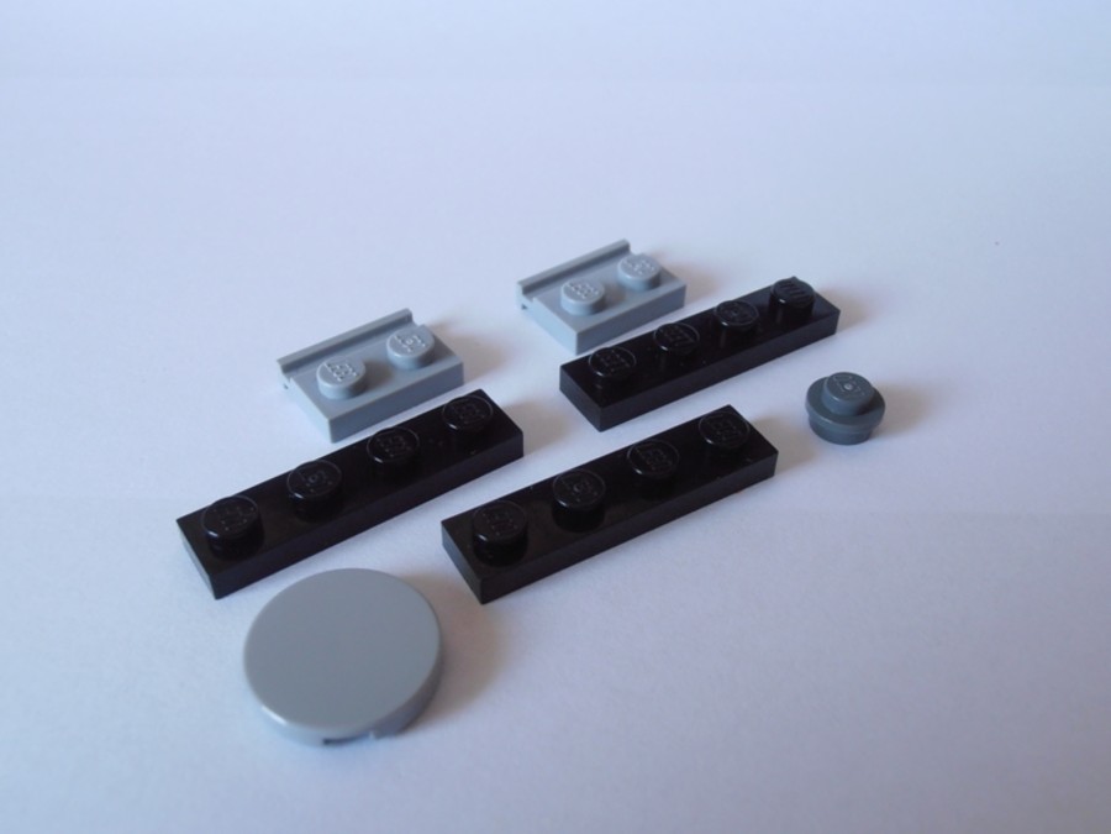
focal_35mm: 37
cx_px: 556
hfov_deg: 50.1
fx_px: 1188
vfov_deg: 38.7
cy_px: 417
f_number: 3.9
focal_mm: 6.61
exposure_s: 1/40
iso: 125
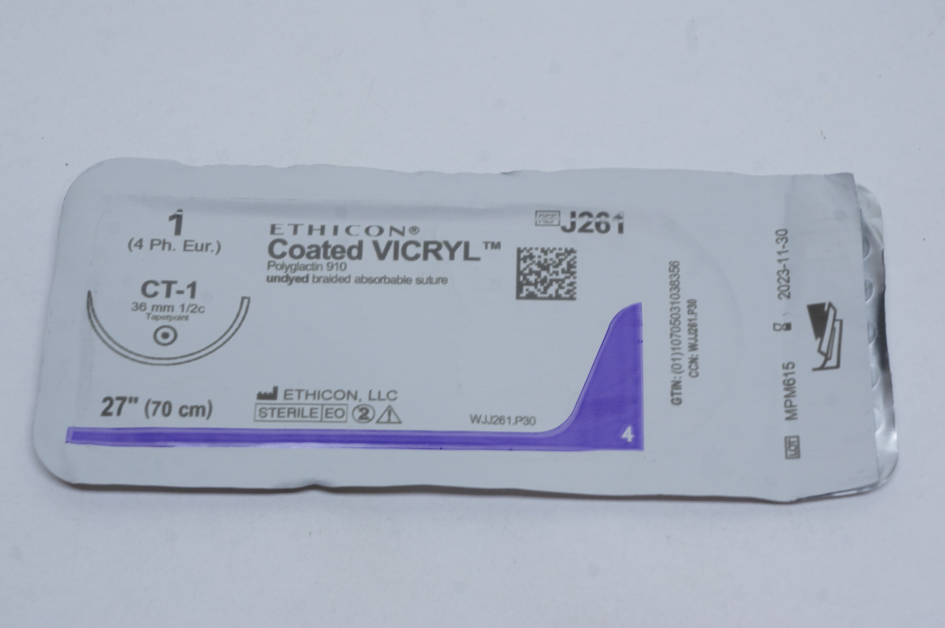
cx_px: 472
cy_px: 314
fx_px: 2163
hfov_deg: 24.6
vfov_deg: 16.5
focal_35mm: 82
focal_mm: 55
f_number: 11
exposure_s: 1/20
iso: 400
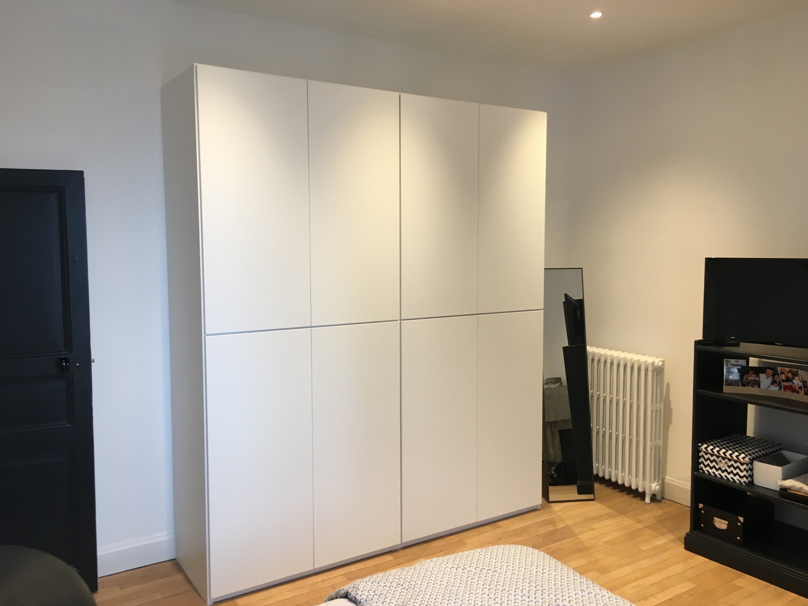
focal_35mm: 29
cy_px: 303
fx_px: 677
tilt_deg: -4.9
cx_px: 404
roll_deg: -0.2
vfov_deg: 48.2
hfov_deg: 61.7
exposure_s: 1/33
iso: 64
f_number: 2.2
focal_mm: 4.15
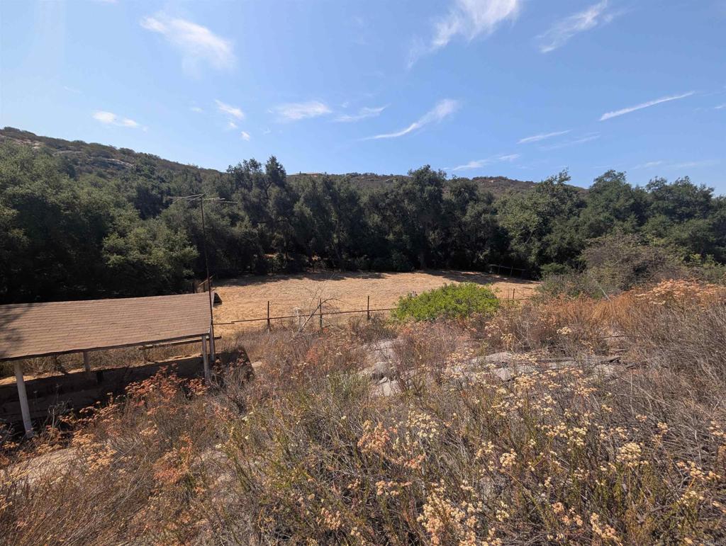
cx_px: 363
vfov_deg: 94.6
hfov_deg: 110.5
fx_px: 252
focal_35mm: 12
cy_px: 273
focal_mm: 2.02
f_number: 1.7
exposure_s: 1/2786
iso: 56
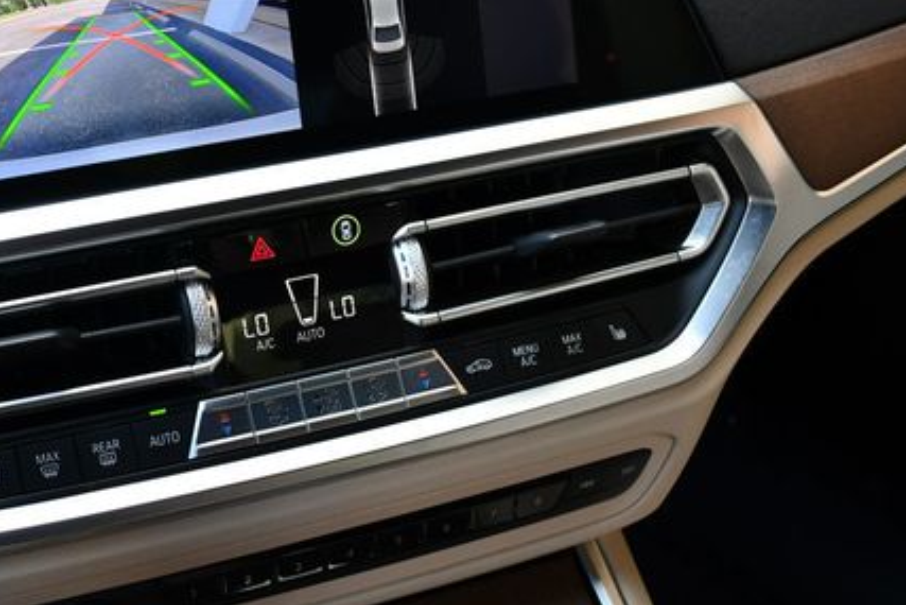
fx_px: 1359
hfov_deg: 36.3
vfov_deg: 25.0
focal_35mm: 54
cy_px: 214
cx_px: 265
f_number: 3.5
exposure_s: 1/250
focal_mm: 18
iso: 500
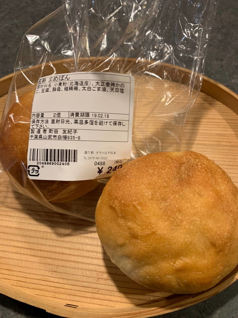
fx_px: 238
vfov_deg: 67.3
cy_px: 159
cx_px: 119
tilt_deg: -64.7
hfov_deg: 53.1
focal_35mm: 26
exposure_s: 1/50
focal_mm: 4.25
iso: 100
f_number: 1.8
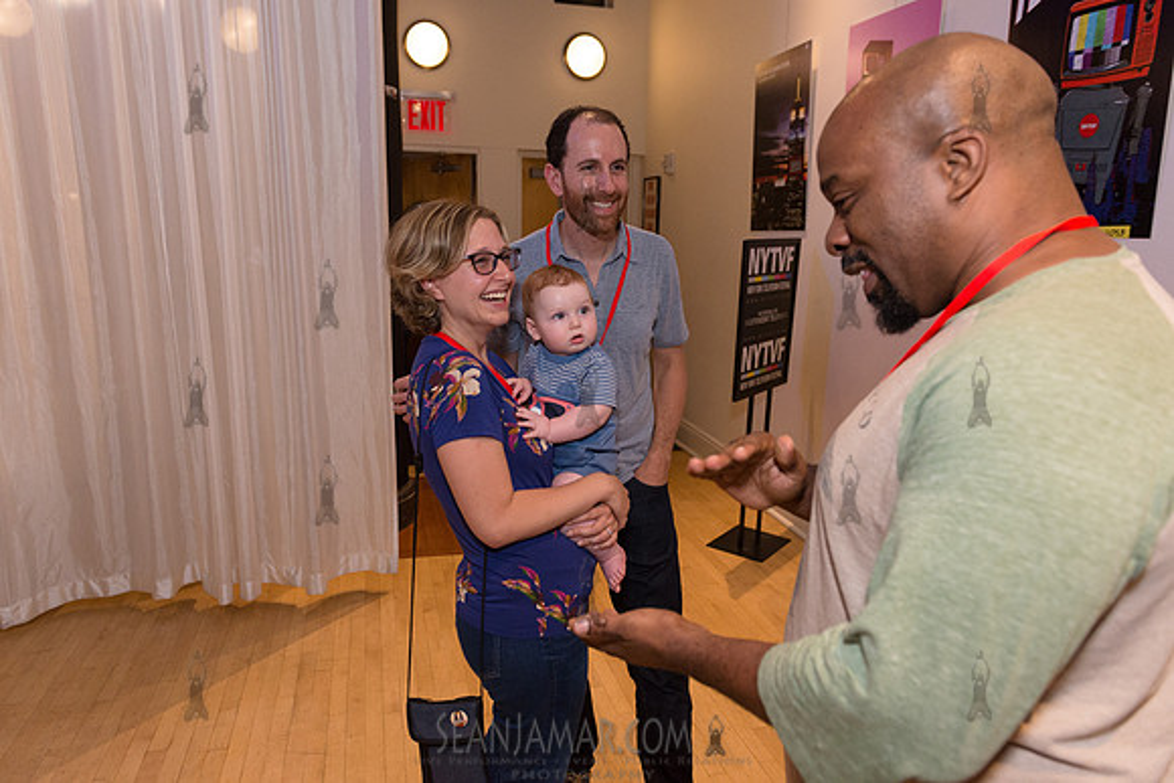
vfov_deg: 53.2
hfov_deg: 73.7
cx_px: 587
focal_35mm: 24
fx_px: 783
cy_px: 392
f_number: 4
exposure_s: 1/500
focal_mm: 24
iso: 2500
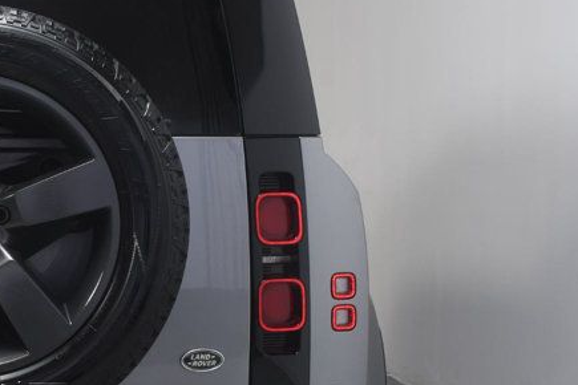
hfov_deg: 23.8
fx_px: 1284
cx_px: -52
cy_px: 267
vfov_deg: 17.0
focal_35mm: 80
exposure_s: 1/160
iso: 100
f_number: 9
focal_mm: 23
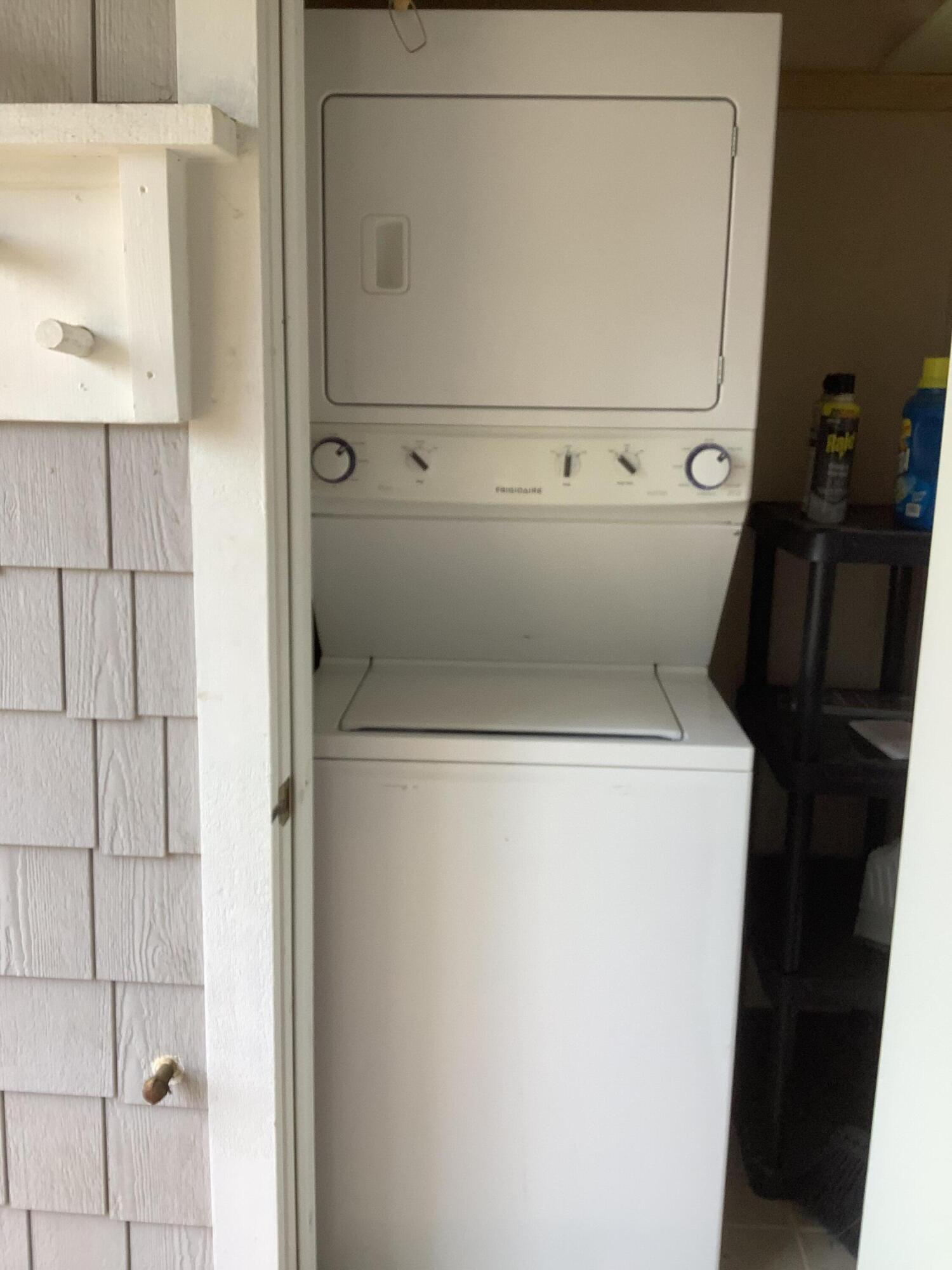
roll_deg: -0.1
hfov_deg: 45.4
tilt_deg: -10.9
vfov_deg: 58.4
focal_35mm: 31
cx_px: 476
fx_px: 1137
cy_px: 635
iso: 40
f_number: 2.4
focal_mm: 3.3
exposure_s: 1/100
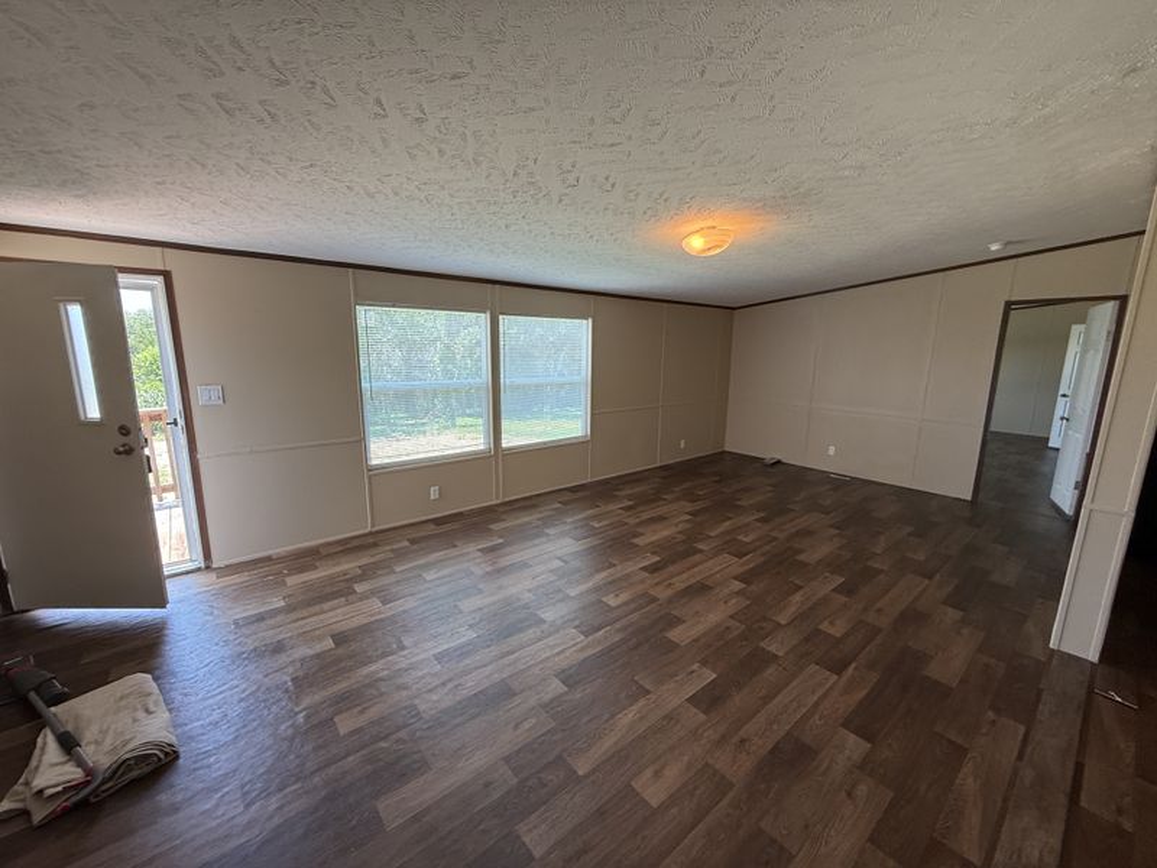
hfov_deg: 102.1
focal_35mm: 14
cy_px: 434
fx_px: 468
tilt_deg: -11.4
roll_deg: -1.5
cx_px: 578
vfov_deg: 85.7
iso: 100
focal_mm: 2.22
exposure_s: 1/120
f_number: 2.2
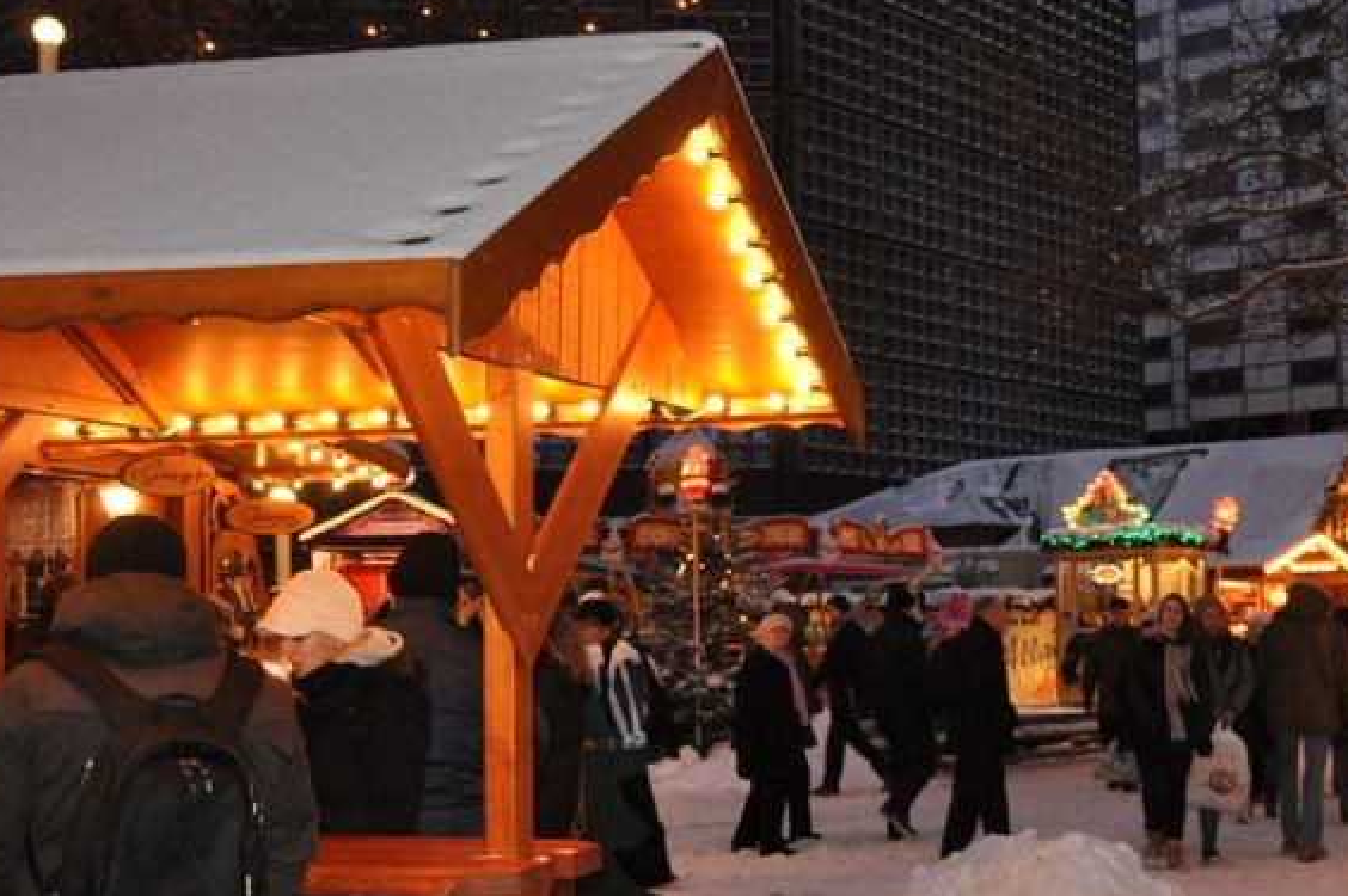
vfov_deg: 27.4
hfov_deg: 38.6
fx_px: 1833
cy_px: 507
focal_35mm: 49
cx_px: 1114
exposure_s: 1/60
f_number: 3.5
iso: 800
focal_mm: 18
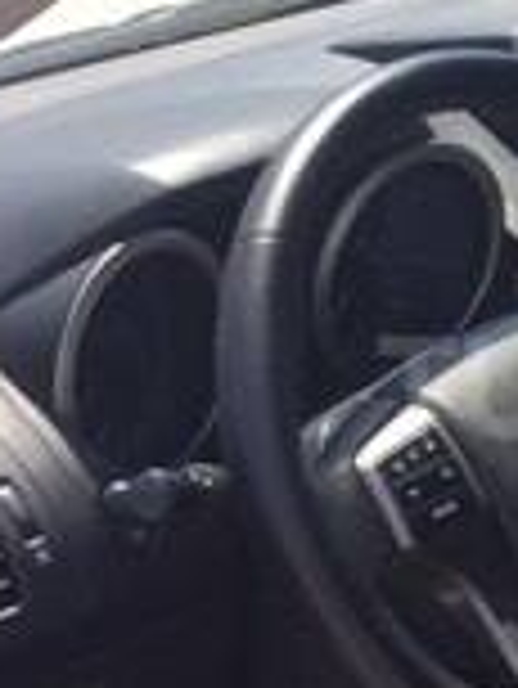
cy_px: 387
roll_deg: -1.1
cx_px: 725
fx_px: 1873
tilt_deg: -20.8
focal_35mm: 94
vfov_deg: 20.8
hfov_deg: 14.9
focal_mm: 4.15
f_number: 2.2
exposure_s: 1/648
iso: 32
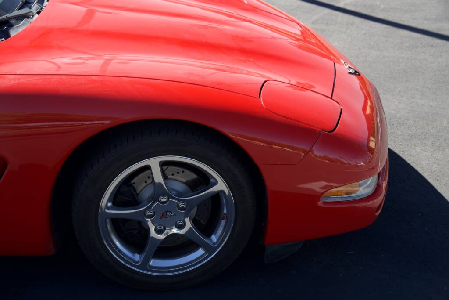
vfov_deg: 22.1
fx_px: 767
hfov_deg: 32.6
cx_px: 224
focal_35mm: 62
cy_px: 150
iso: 100
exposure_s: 1/125
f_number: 4.5
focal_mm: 41
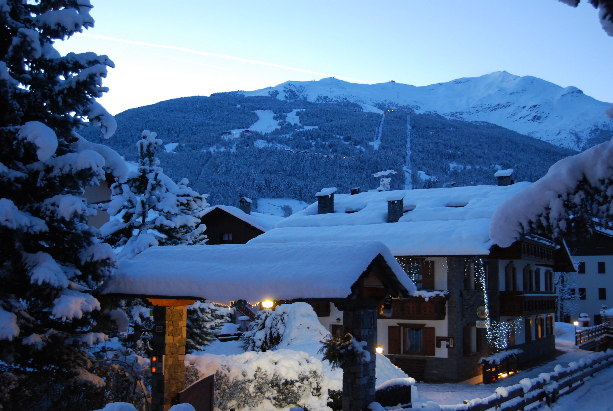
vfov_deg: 32.0
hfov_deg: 46.3
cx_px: 306
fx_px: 717
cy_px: 206
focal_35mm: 42
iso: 800
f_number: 4.2
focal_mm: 28
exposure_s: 1/15
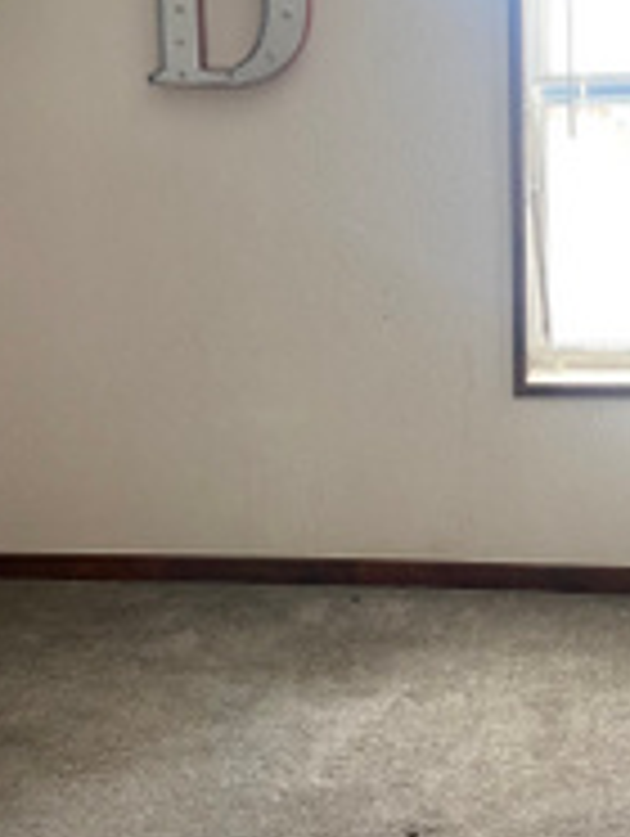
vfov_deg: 28.9
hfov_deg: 21.8
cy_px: 351
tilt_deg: -14.6
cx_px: 454
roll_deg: +2.6
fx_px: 1622
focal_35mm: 67
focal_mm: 4.25
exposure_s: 1/63
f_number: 1.8
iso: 125
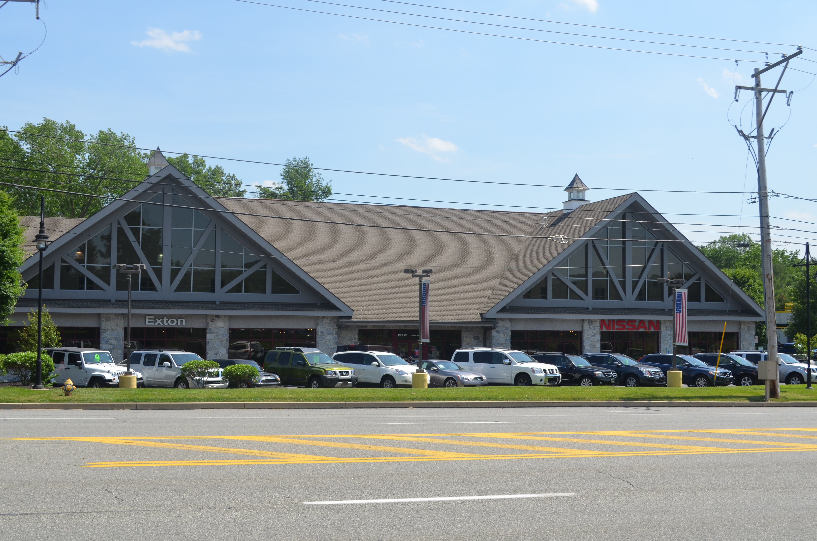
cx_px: 408
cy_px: 270
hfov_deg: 45.0
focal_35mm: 44
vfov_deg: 30.7
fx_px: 985
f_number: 8
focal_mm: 29
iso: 110
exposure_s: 1/250
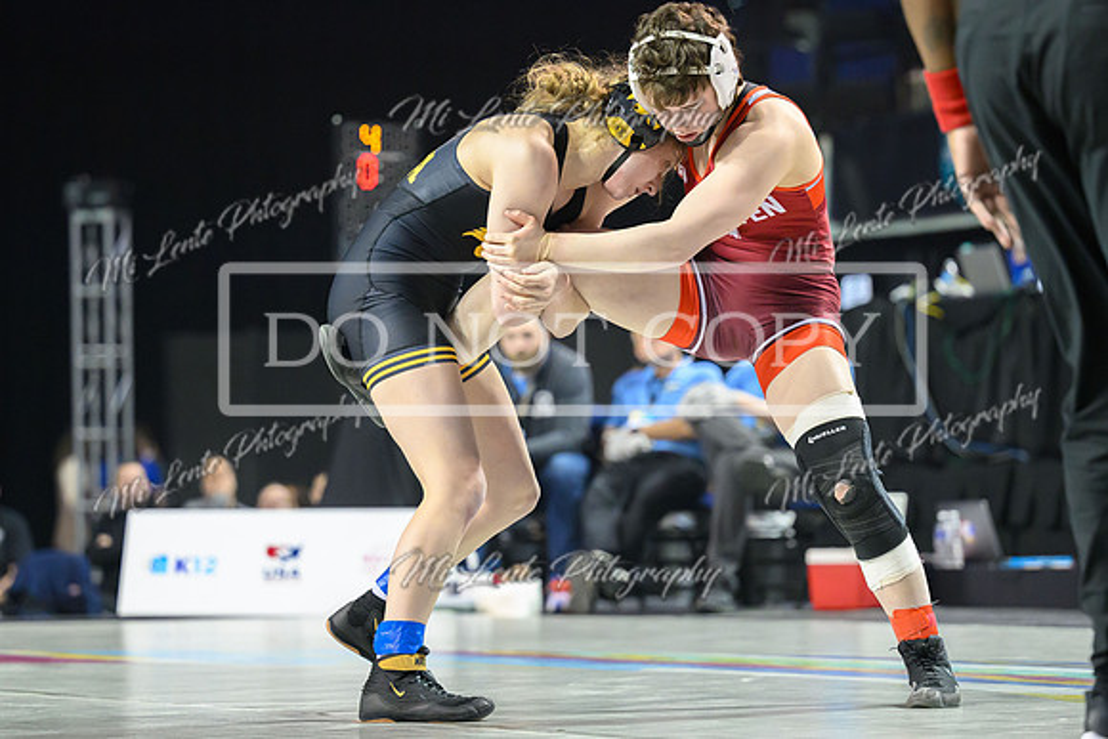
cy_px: 364
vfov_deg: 9.3
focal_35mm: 147
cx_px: 488
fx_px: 4536
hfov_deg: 13.9
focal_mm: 105
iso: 5000
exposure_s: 1/800
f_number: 2.8
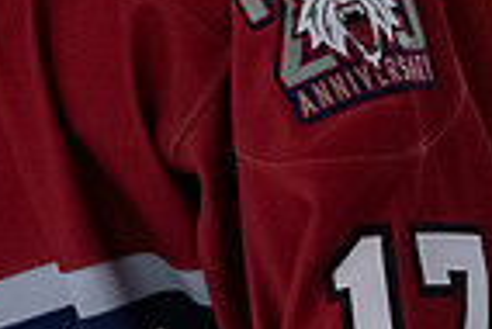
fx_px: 10356
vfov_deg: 1.8
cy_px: -323
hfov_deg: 2.7
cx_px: -222
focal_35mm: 757
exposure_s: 1/800
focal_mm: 110
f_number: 3.2
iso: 2000
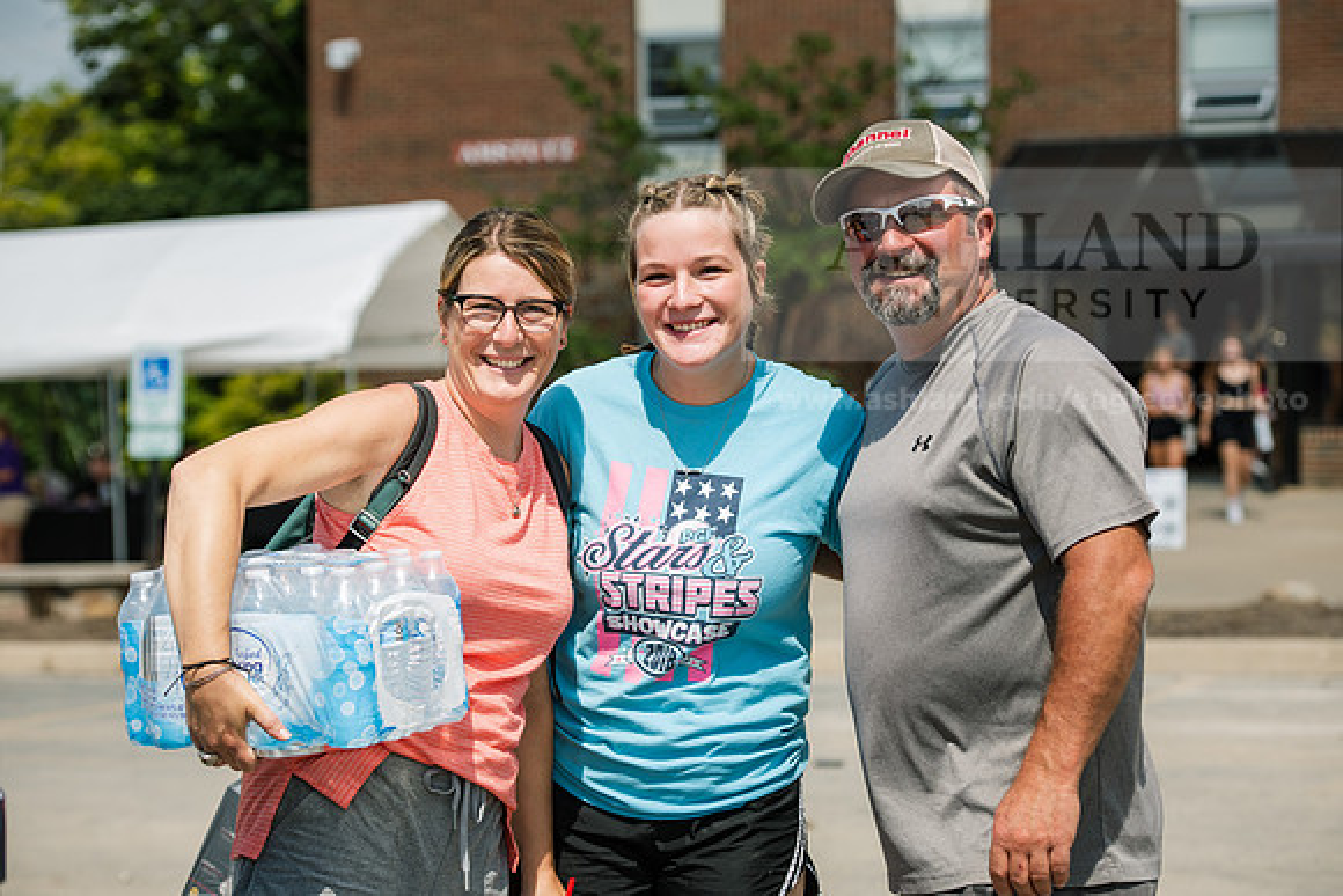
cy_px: 448
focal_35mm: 95
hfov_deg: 21.5
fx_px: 3545
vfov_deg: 14.4
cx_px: 672
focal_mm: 95
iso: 64
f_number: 4.5
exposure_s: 1/640
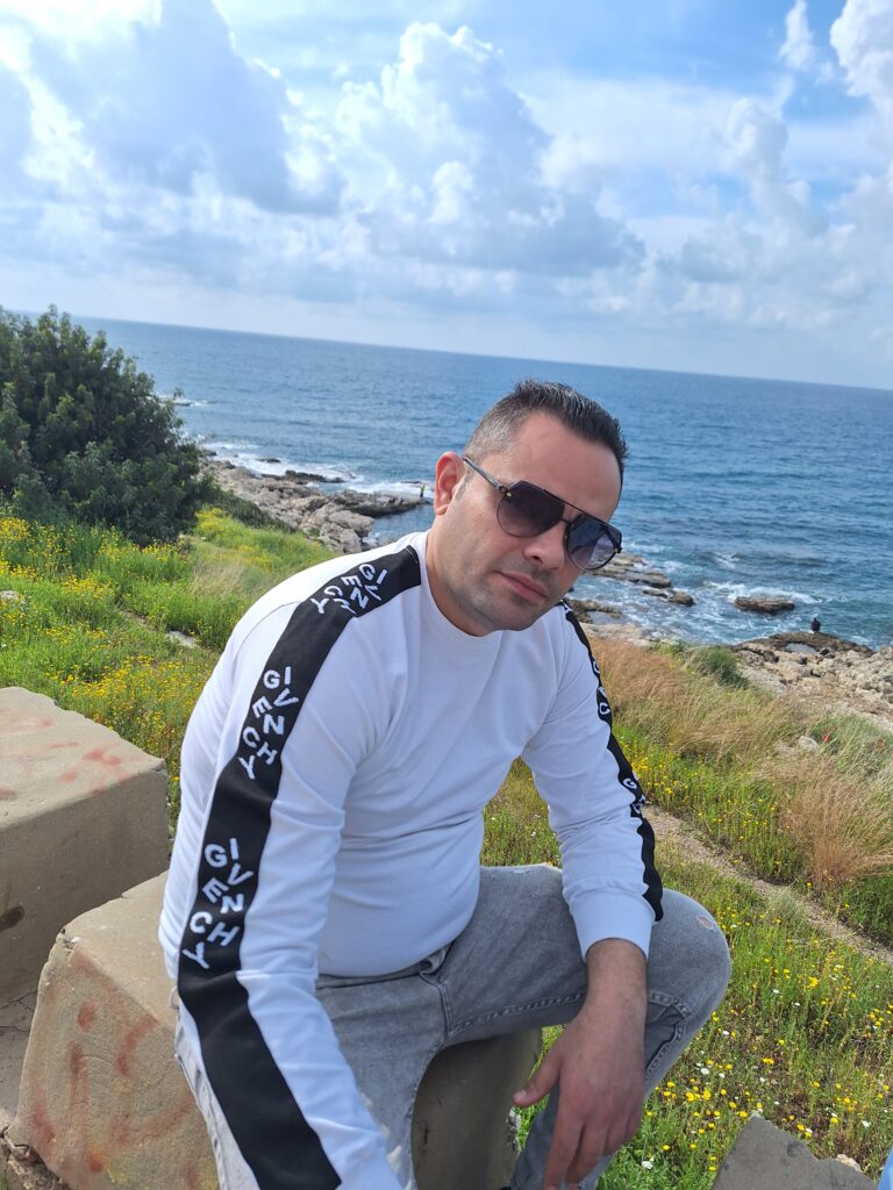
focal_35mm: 23
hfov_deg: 58.9
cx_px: 446
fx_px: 791
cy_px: 595
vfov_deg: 73.9
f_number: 1.8
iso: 40
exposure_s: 1/2532
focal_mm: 5.54
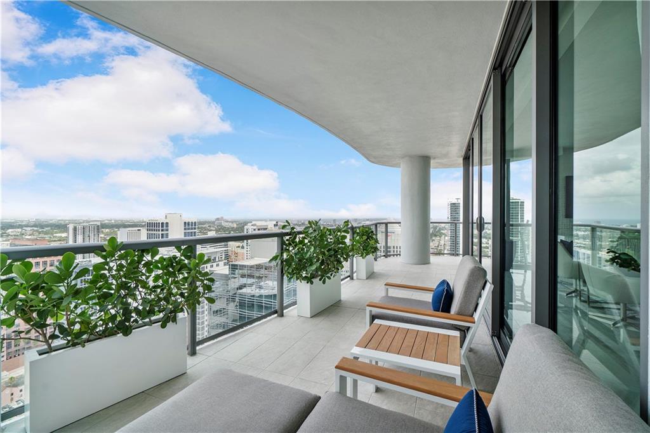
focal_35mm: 15
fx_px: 271
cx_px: 325
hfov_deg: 100.4
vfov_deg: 77.3
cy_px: 216
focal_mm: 10
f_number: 11
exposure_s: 1/125
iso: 100
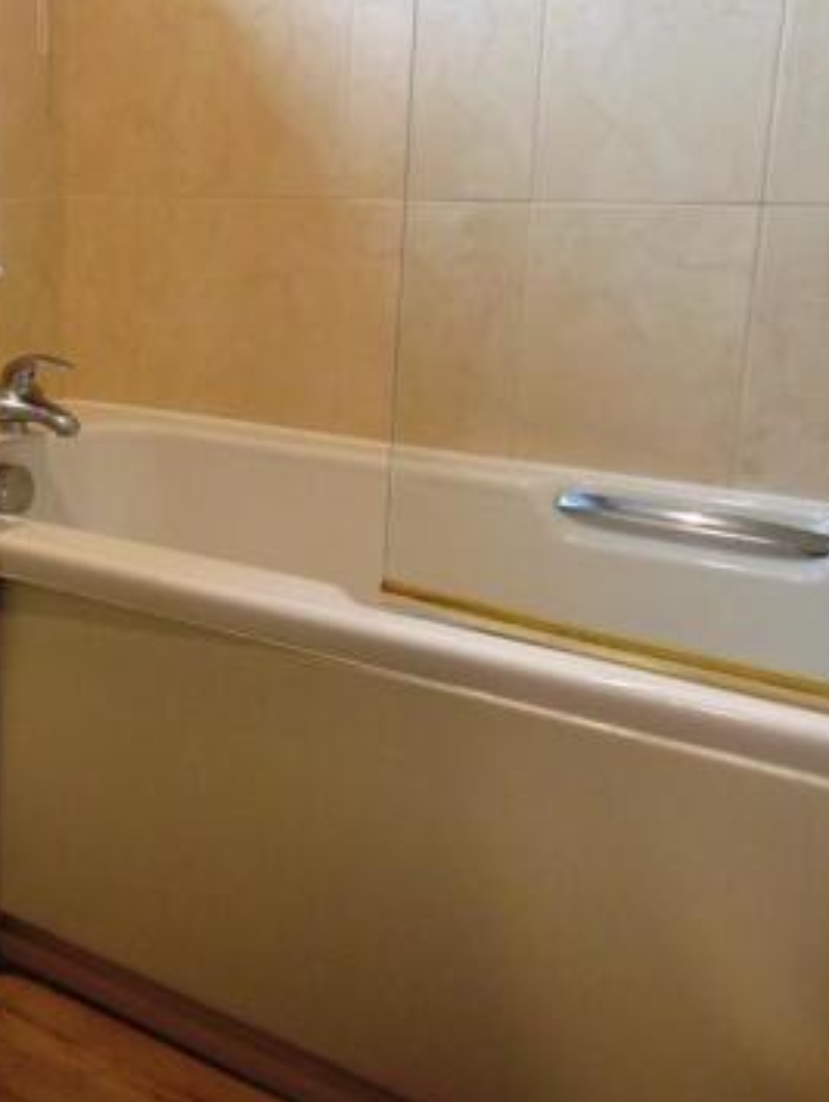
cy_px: 455
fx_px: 1307
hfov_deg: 32.0
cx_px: -33
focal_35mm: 41
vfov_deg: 45.5
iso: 160
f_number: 3
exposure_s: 1/30
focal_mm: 4.5
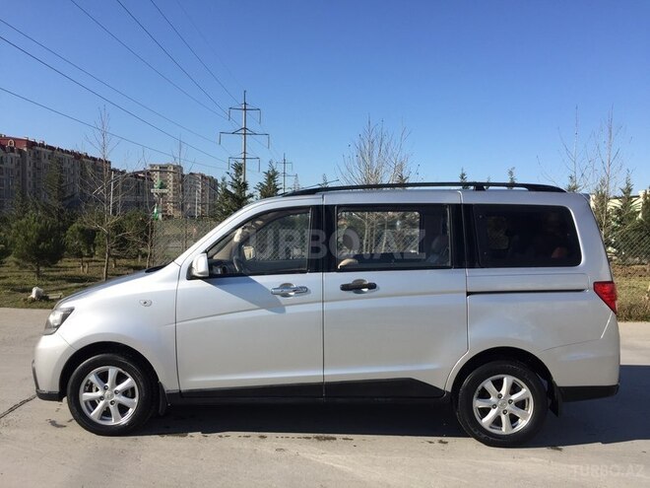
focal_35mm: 29
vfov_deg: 48.2
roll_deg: -1.5
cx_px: 325
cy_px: 244
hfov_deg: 61.7
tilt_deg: -3.0
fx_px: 545
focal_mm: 4.15
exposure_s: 1/1883
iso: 32
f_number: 2.2
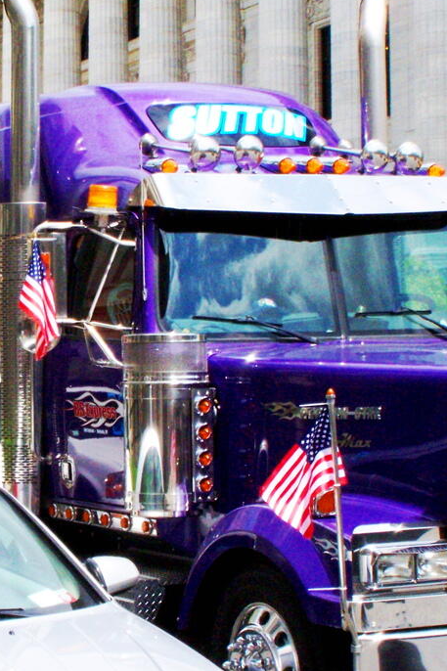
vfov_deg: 19.6
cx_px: -22
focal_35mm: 104
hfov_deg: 13.0
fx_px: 1938
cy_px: 353
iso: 400
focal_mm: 11.1
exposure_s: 1/1600
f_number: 6.3
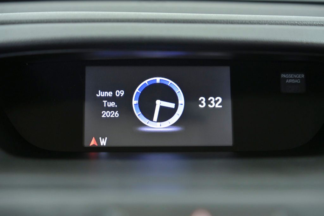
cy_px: 108
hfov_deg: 27.0
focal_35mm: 75
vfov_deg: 18.2
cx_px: 162
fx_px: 675
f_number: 4
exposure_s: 1/200
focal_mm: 75
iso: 2000
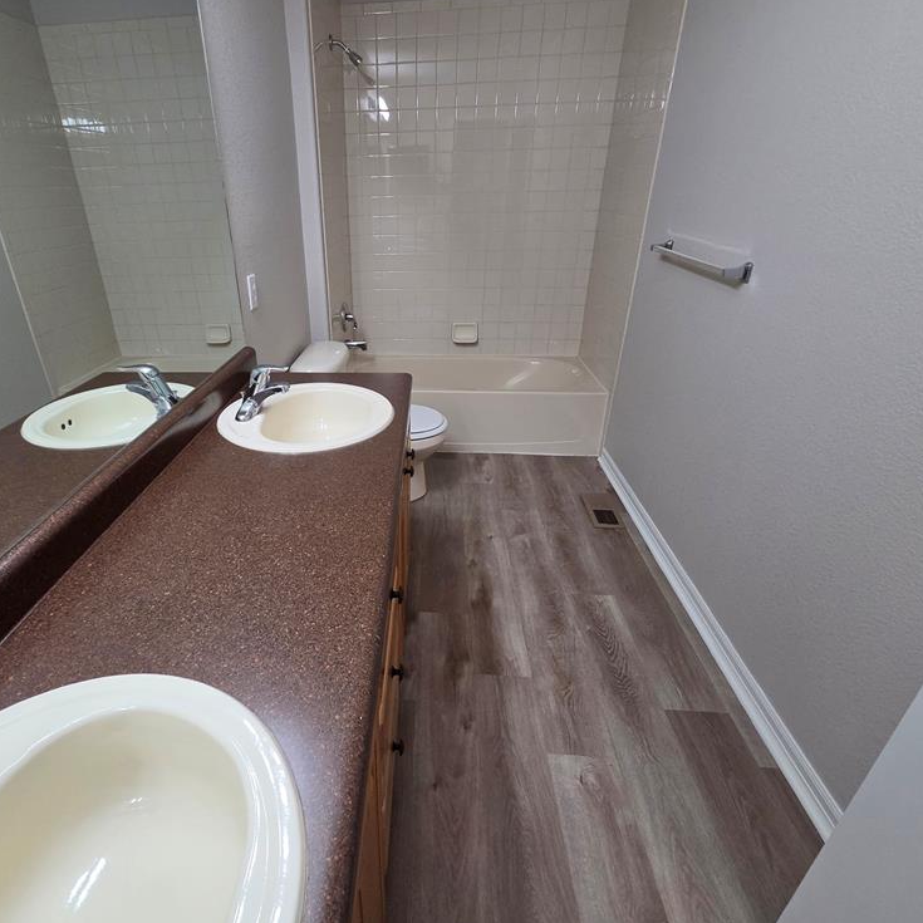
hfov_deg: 86.4
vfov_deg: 87.4
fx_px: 483
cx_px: 373
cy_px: 454
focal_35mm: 16
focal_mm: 2.2
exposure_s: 1/120
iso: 320
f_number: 2.2
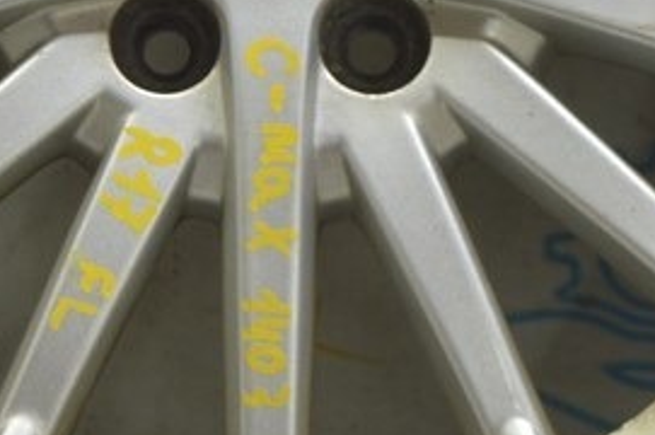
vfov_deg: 7.0
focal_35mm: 193
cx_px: 97
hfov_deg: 10.6
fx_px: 3507
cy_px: -83
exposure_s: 1/20
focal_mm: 34
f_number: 5.6
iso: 400
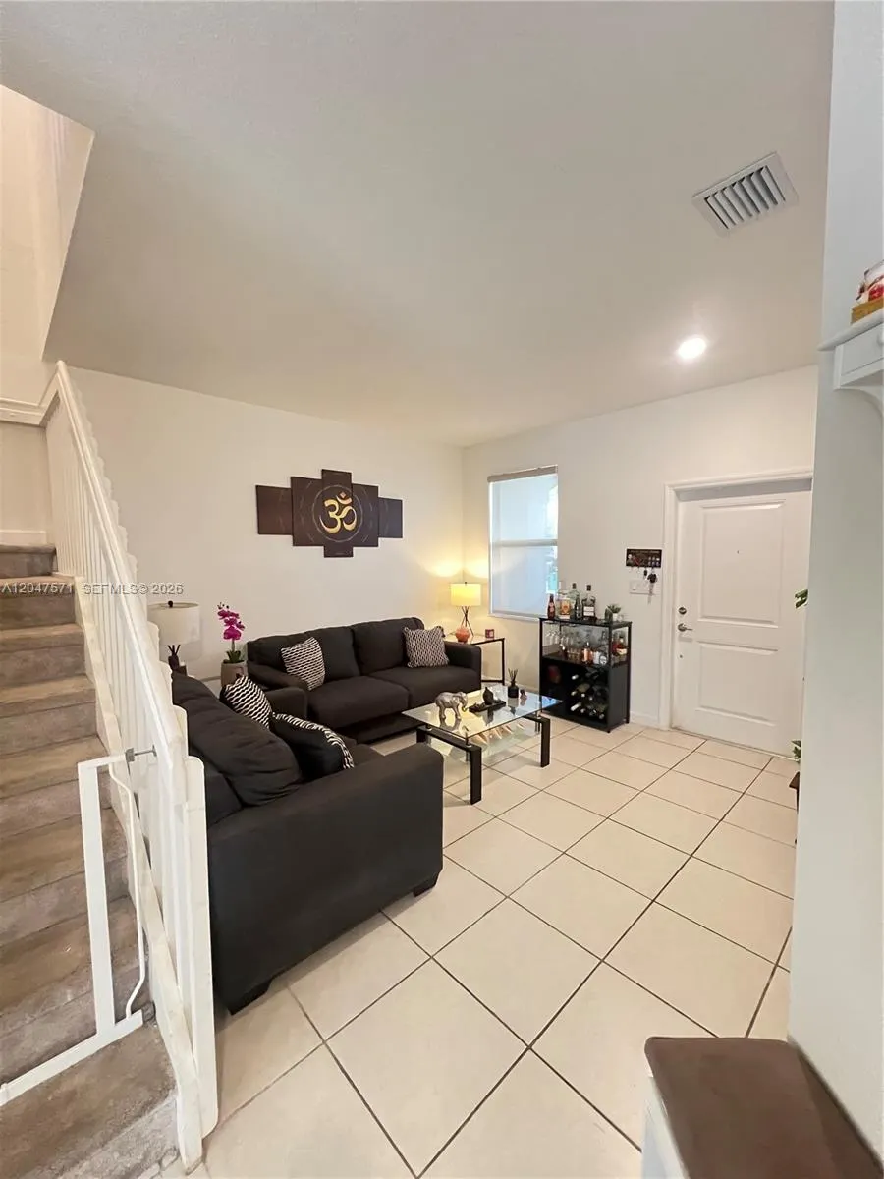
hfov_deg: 89.9
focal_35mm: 13
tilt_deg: -2.0
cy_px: 590
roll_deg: +1.9
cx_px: 442
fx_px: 443
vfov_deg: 106.2
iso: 1000
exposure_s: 1/60
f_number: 1.8
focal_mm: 1.57
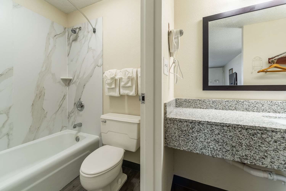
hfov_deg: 104.2
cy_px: 96
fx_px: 111
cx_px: 143
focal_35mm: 14
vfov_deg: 81.2
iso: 400
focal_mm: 14
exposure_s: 1/30
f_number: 8
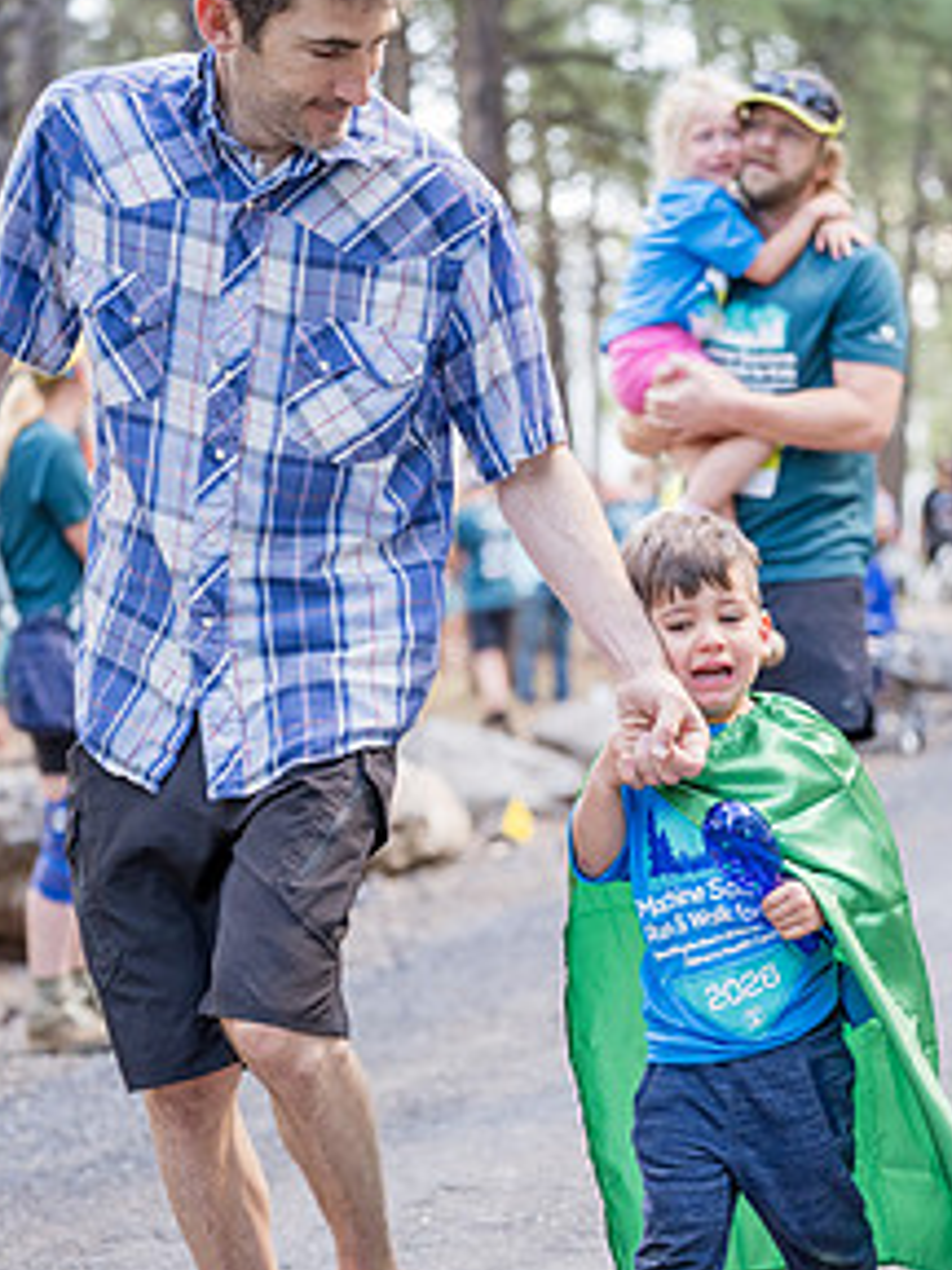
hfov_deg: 14.1
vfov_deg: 18.7
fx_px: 3850
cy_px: 675
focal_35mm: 105
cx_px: 599
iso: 1250
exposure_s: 1/320
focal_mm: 70
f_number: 2.8
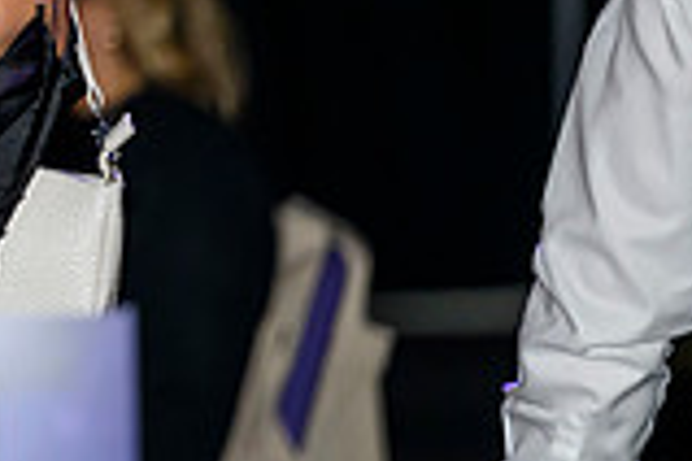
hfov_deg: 3.2
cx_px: -522
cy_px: -194
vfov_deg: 2.1
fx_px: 12301
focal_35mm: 640
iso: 2500
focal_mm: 175
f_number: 3.2
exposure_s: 1/160
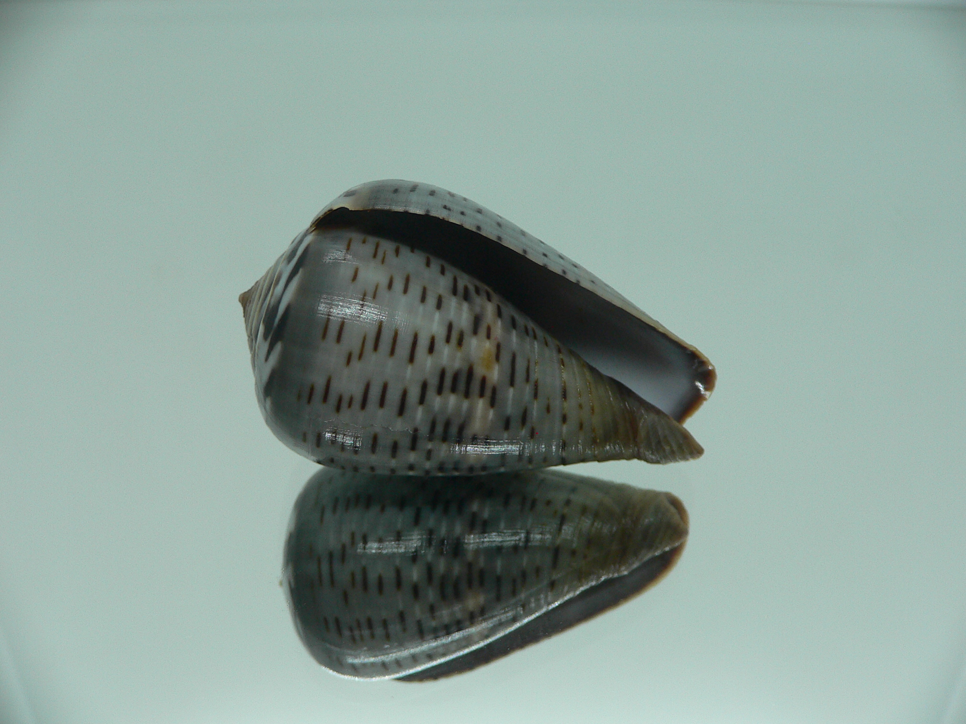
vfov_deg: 40.7
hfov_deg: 52.6
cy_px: 362
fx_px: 977
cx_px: 483
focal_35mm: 35
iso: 100
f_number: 2.8
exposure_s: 1/60
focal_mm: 4.6
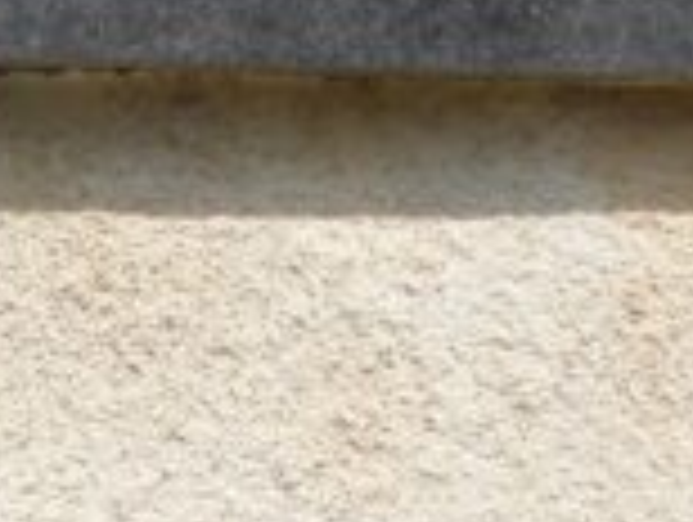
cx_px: 230
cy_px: -441
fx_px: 2186
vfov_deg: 12.4
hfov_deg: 18.0
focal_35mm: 109
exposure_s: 1/640
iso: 125
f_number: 6.4
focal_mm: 4.9
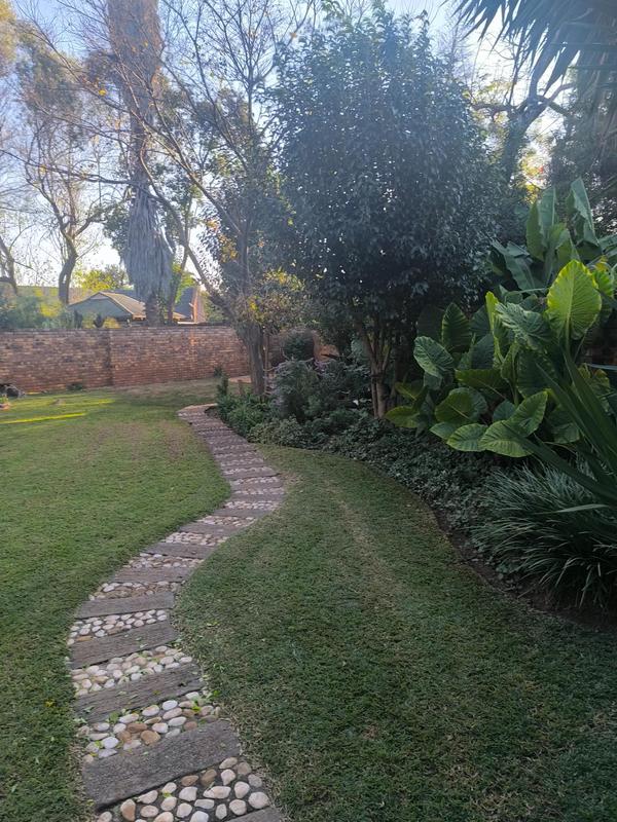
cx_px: 308
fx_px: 547
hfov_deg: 58.9
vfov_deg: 73.9
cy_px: 411
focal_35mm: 23
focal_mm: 6.14
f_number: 1.65
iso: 50
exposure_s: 1/168
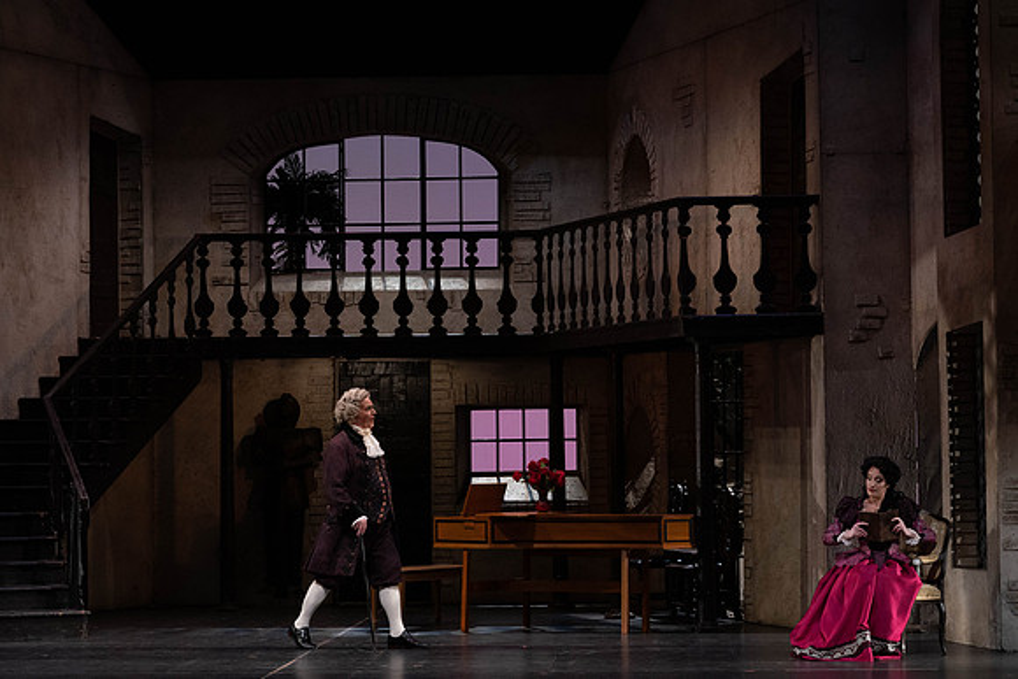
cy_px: 340
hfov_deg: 20.2
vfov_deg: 13.6
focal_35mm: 101
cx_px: 509
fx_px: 2857
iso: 3200
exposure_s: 1/250
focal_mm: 101
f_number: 8
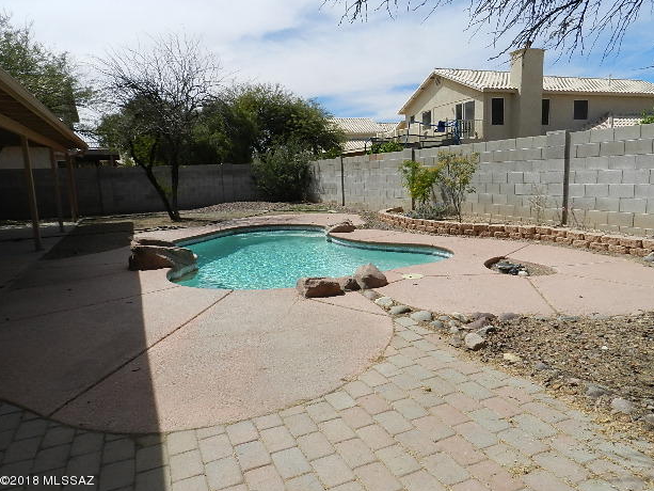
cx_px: 335
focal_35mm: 24
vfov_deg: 56.8
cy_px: 246
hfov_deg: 71.6
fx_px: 454
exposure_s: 1/800
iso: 160
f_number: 5.6
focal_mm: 4
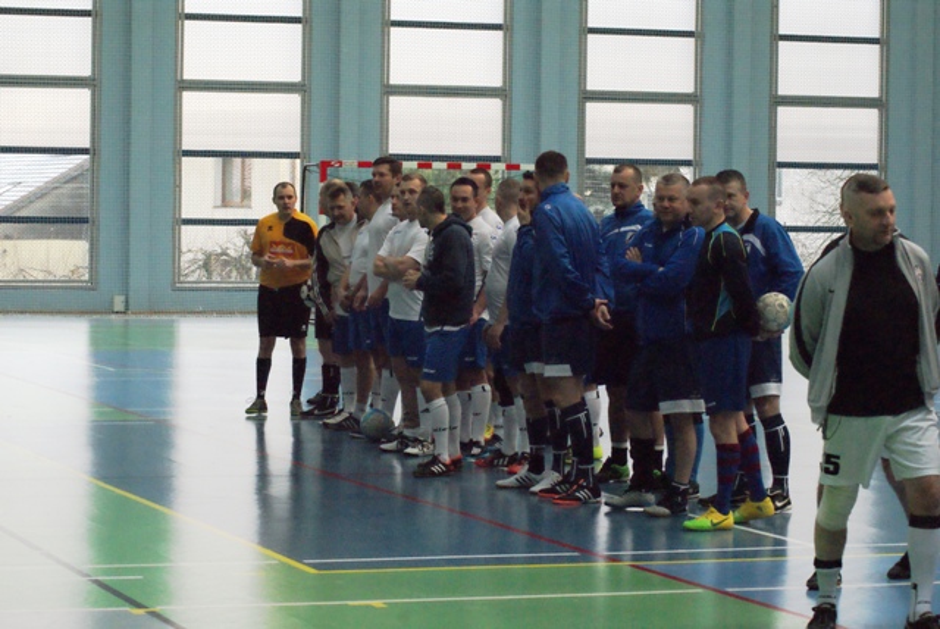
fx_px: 2744
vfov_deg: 13.1
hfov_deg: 19.4
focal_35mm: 105
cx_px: 470
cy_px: 314
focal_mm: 70
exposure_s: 1/160
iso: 3200
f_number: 8
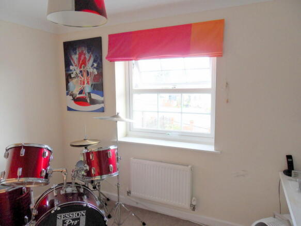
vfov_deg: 56.8
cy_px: 113
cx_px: 150
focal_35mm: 24
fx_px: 209
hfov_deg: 71.6
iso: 100
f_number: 3.3
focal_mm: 4.2
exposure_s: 1/60
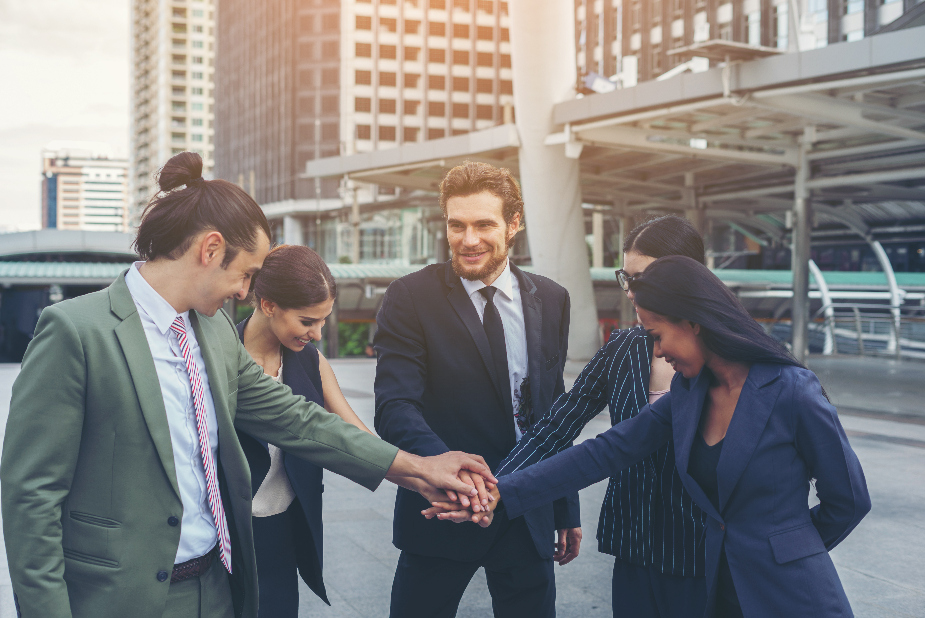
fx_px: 1285
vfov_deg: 27.0
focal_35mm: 50
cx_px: 462
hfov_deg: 39.6
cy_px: 309
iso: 100
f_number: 3.5
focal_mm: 50
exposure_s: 1/125
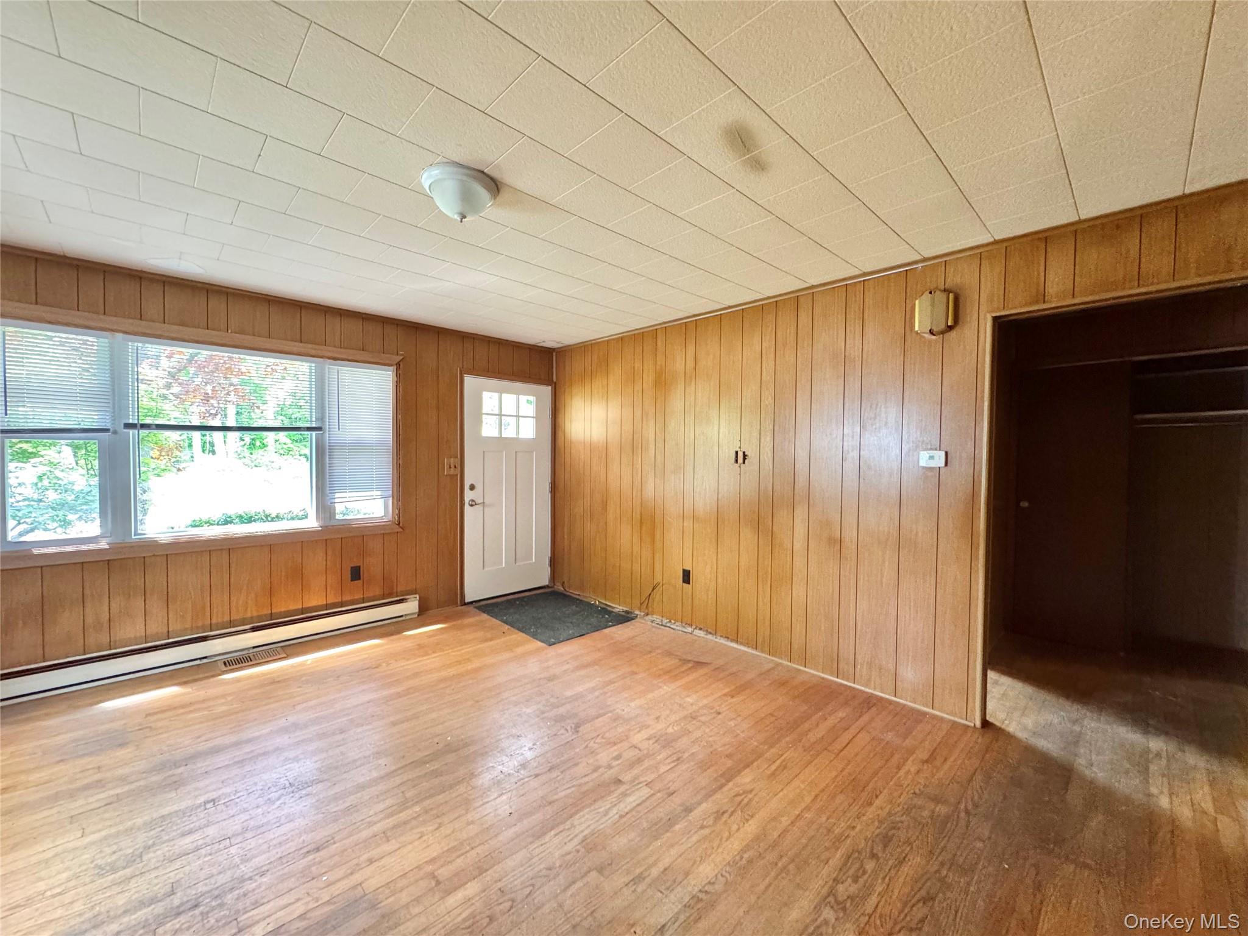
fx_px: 505
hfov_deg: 102.1
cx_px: 624
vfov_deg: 85.7
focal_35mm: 14
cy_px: 468
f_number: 2.2
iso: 640
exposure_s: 1/60
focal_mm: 2.22
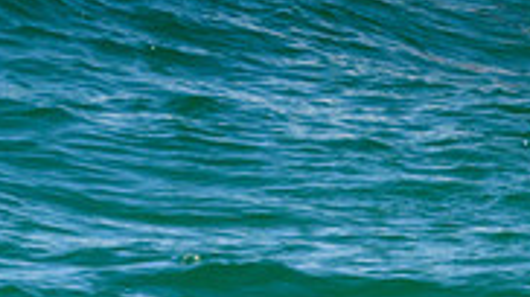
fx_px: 51657
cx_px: 695
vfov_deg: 0.3
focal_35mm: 3679
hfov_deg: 0.6
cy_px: -399
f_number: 11
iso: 800
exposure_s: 1/2000
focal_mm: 800
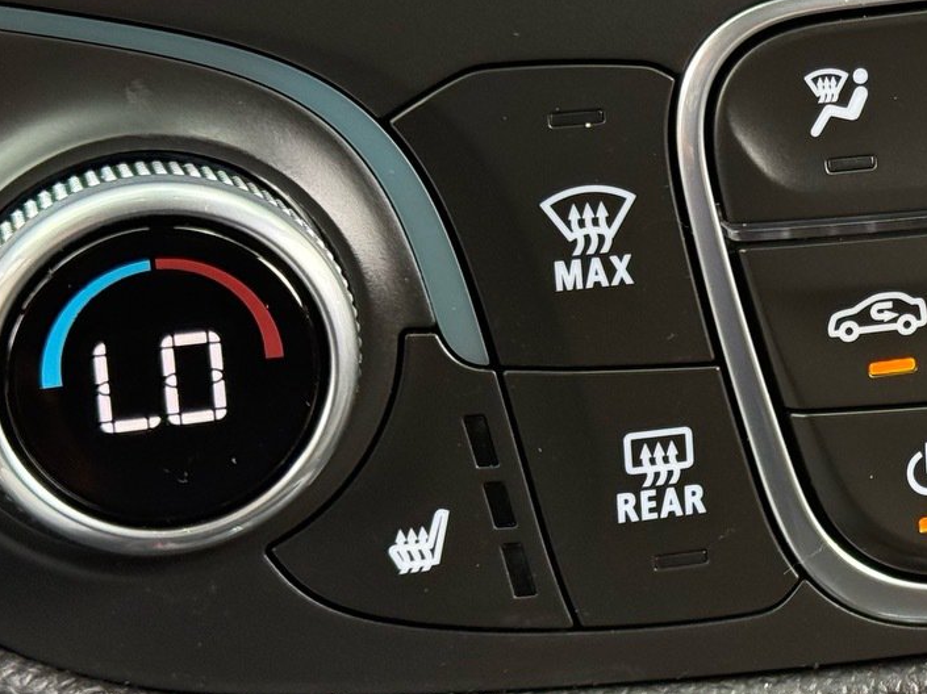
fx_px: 2917
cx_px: 1005
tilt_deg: -20.8
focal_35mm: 109
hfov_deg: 17.5
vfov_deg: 13.5
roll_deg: -2.2
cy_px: 196
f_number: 1.78
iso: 200
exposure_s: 1/166
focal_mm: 6.76
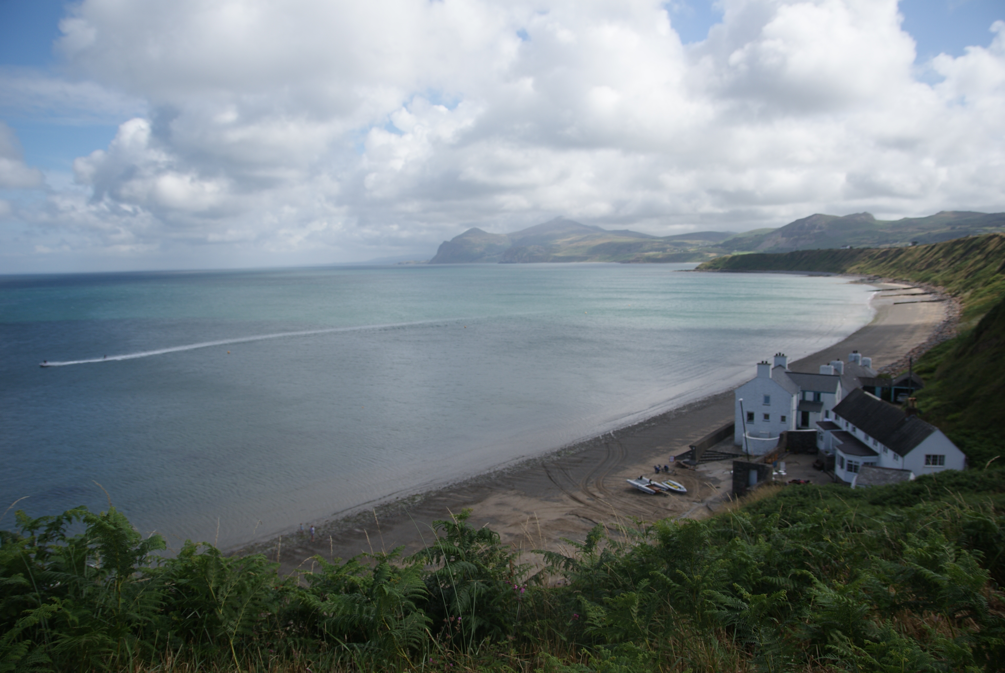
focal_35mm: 26
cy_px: 336
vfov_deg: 50.5
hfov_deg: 70.4
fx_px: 713
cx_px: 502
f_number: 4
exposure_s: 1/1250
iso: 100
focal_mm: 17
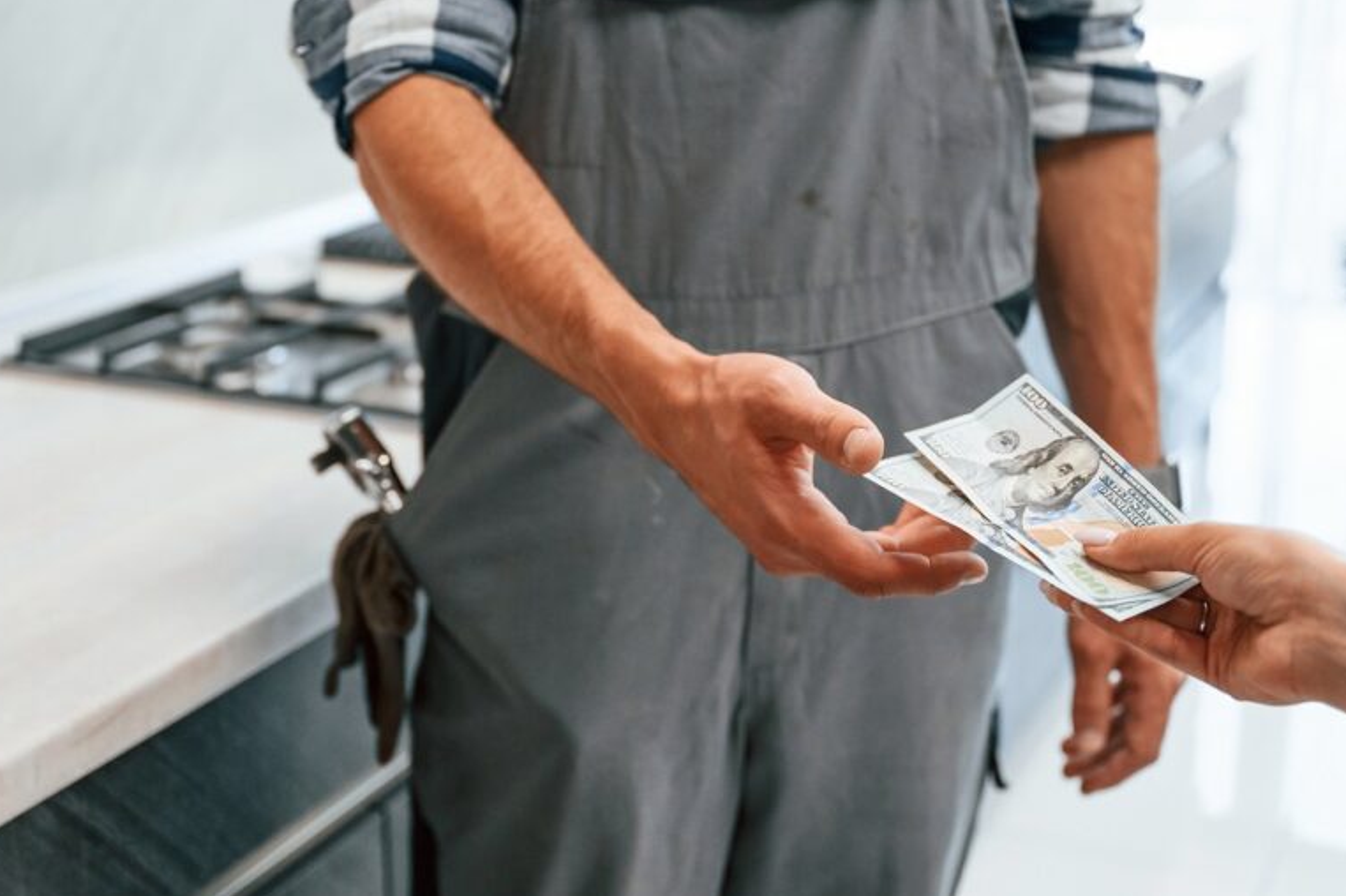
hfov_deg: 36.3
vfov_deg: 24.6
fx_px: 2055
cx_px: 681
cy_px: 364
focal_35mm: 55
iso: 1600
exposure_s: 1/500
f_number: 2.8
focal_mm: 41
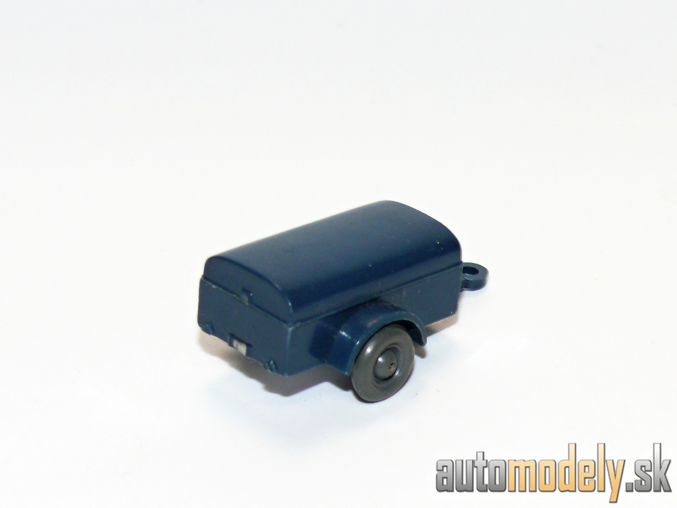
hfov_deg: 13.5
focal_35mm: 146
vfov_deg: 10.2
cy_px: 254
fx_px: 2855
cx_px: 338
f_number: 4
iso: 100
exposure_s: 1/30
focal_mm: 17.2
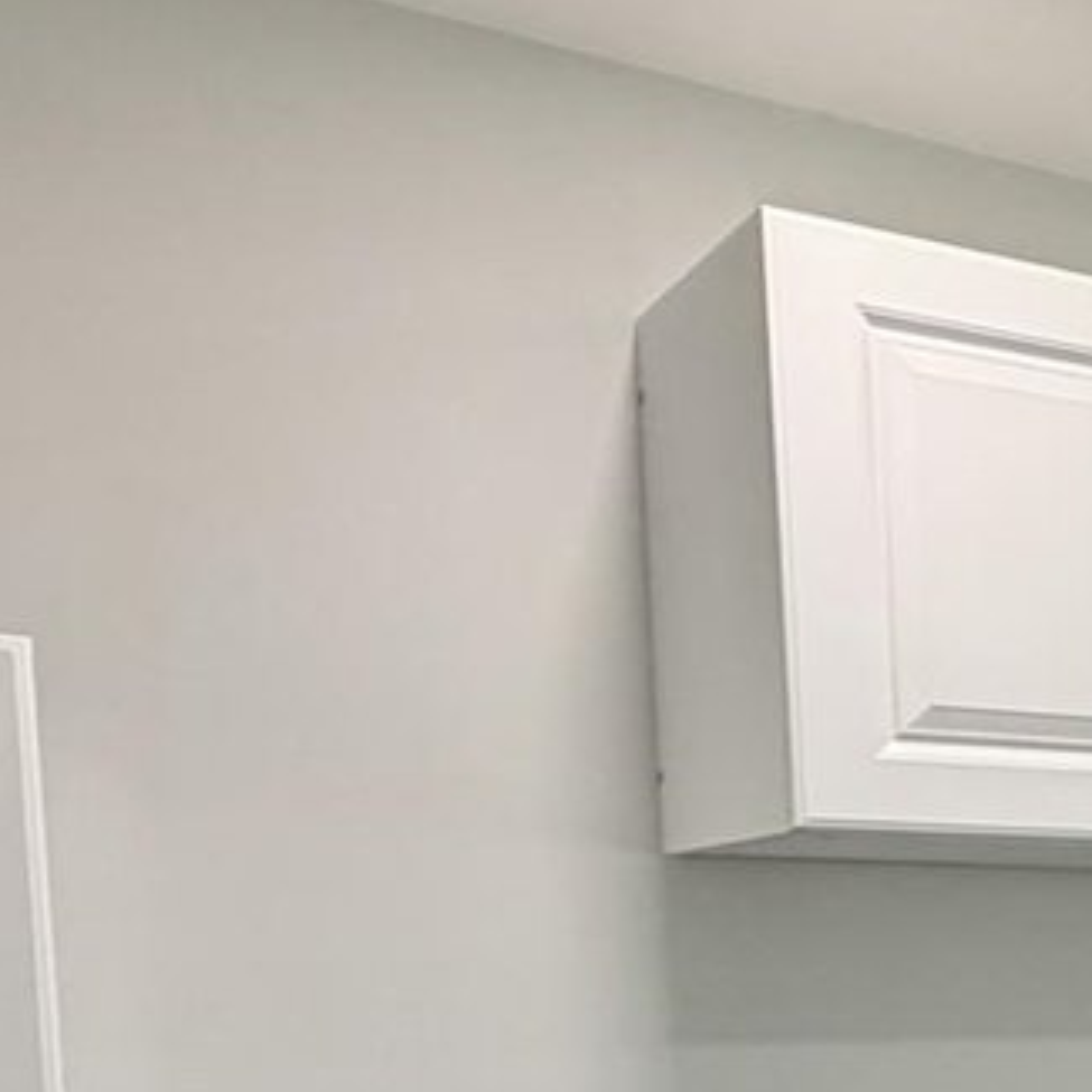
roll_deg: +1.2
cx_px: 1929
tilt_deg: -4.9
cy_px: 1149
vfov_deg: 26.3
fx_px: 2177
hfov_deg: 20.5
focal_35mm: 61
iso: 200
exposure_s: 1/120
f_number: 2.2
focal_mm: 2.22
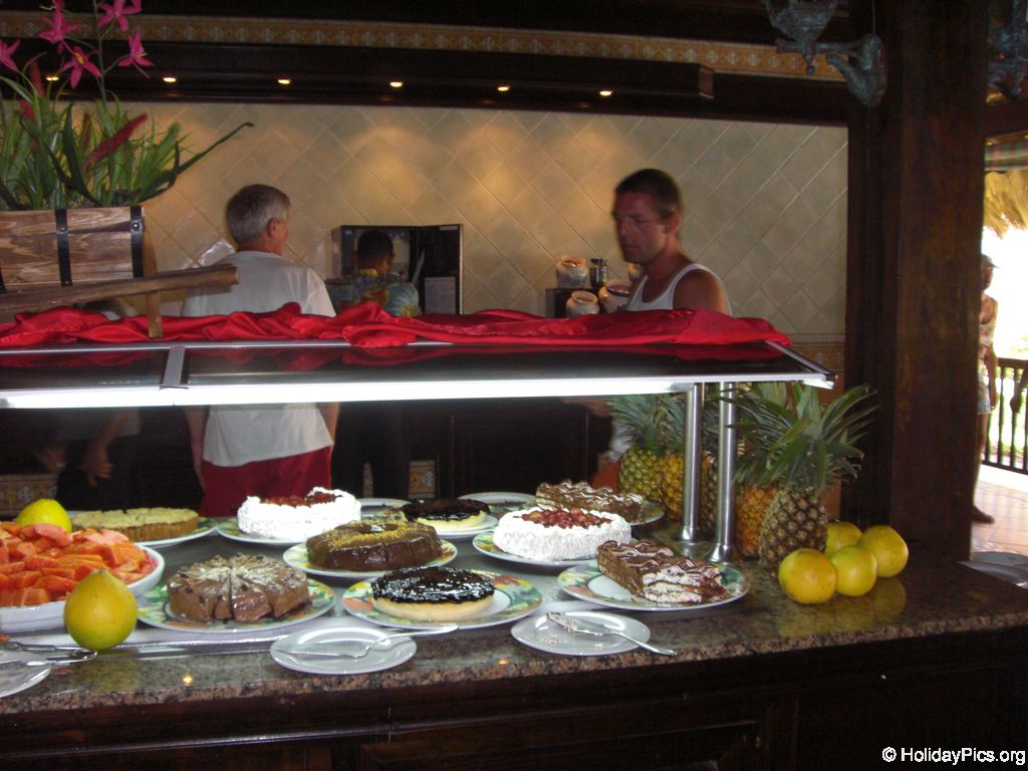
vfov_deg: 37.7
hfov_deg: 49.0
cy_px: 386
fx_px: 1128
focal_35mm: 38
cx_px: 514
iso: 200
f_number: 2.7
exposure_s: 1/60
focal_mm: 6.2
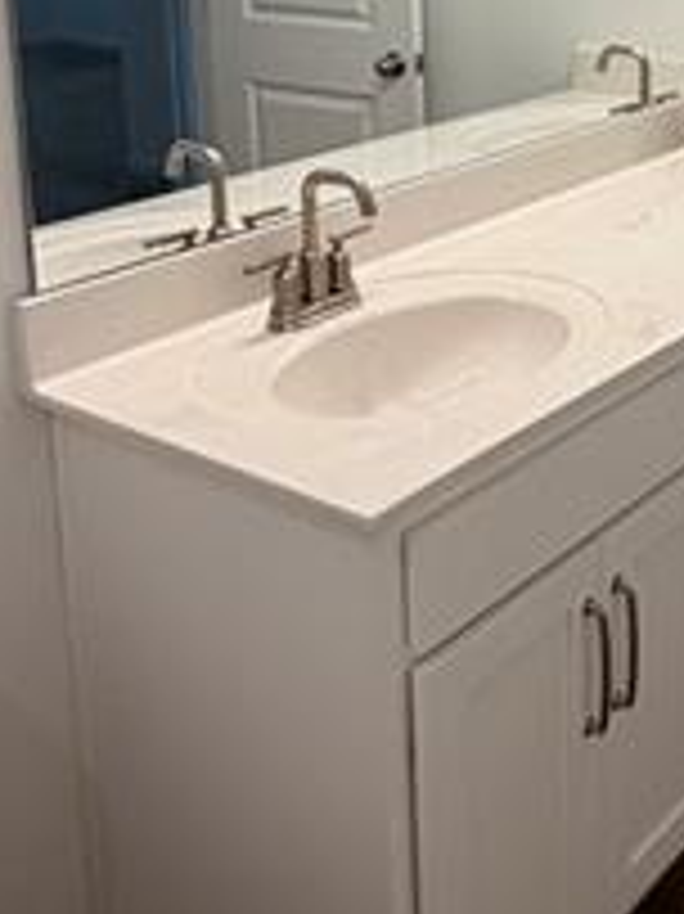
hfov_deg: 26.4
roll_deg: -0.2
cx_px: 639
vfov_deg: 34.3
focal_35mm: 53
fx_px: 1398
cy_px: 99
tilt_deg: -10.6
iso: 80
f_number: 2.2
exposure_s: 1/120
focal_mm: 2.22
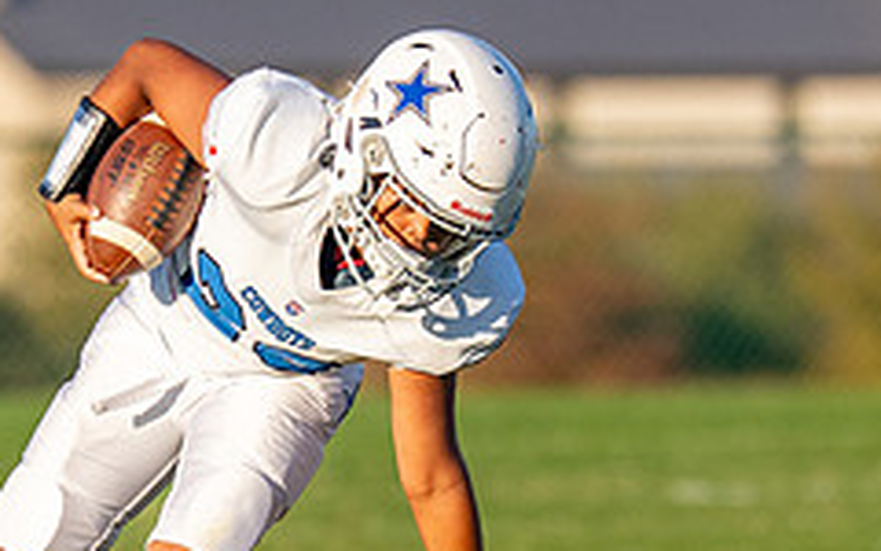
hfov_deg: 1.7
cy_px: 376
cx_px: 323
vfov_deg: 1.1
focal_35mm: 1213
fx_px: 29124
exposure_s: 1/4000
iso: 200
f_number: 2.8
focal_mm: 200
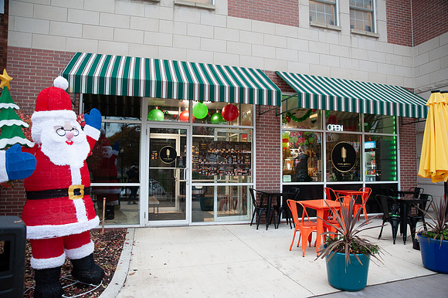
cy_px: 149
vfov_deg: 53.1
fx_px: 298
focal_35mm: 24
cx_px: 224
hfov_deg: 73.8
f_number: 3.5
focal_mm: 24
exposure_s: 1/160
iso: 640
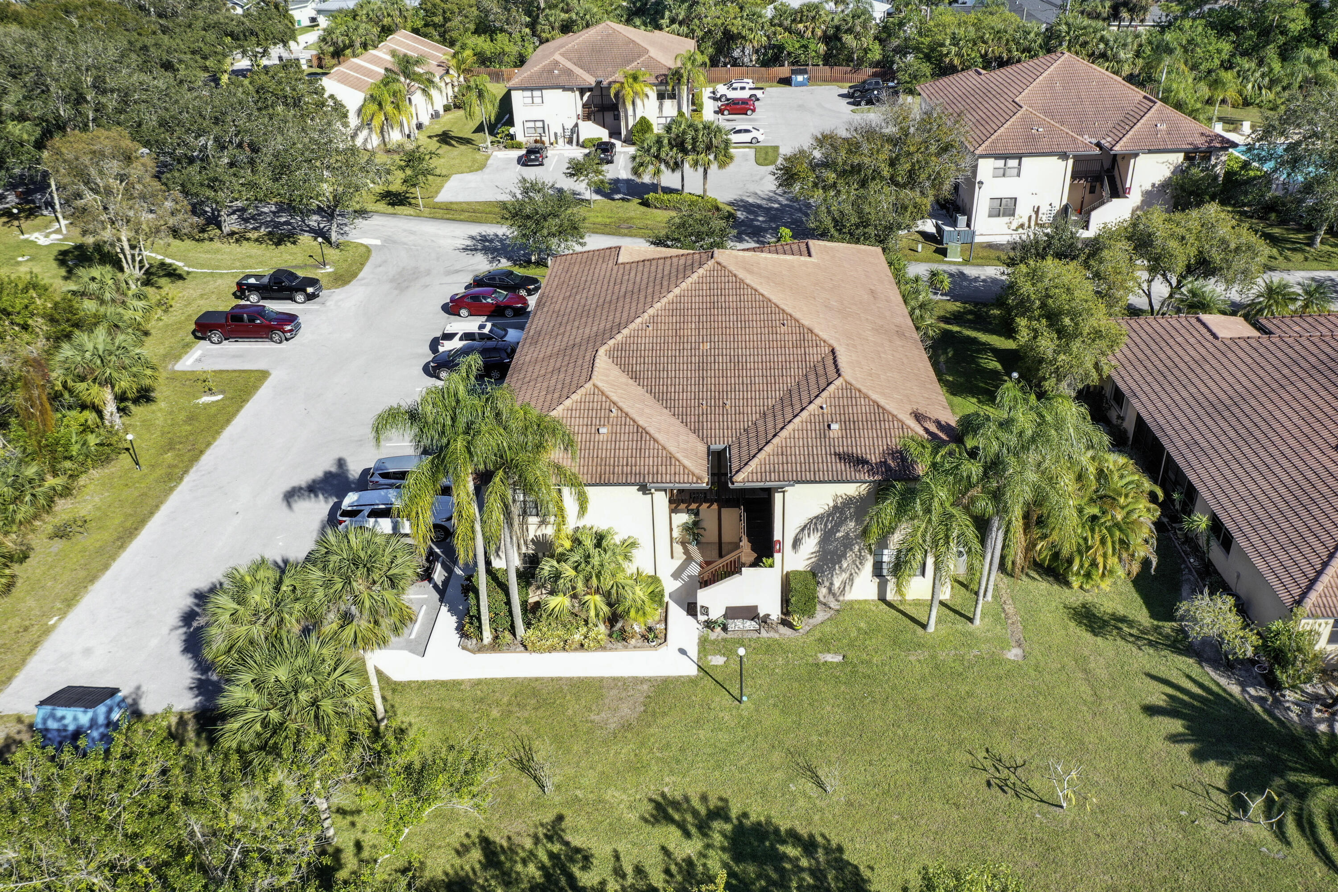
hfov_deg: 65.5
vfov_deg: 46.4
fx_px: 1041
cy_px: 446
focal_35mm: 28
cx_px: 669
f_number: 4.5
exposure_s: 1/400
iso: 100
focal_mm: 10.26
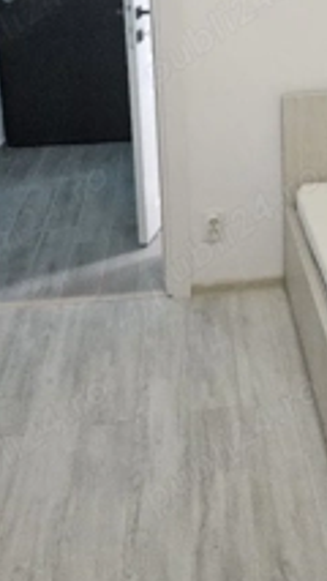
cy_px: 52
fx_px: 724
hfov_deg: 24.8
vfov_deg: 40.2
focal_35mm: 47
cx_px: 286
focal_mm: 5.4
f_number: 1.8
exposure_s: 1/204
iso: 1000
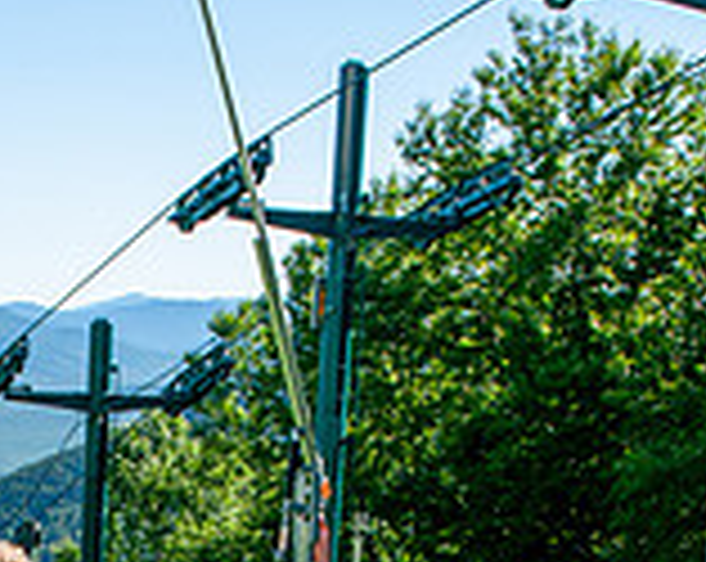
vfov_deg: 14.7
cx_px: 79
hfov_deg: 19.5
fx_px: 2023
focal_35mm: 97
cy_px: 859
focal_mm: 24
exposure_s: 1/400
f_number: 8
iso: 200
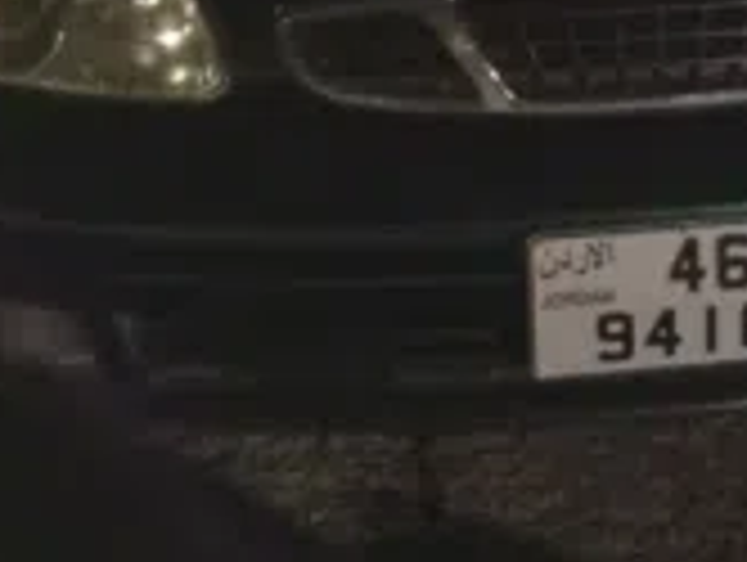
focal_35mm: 104
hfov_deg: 18.7
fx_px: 2248
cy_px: -445
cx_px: 616
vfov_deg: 12.9
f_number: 1.8
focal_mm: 3.84
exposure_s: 1/14.3
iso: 4365
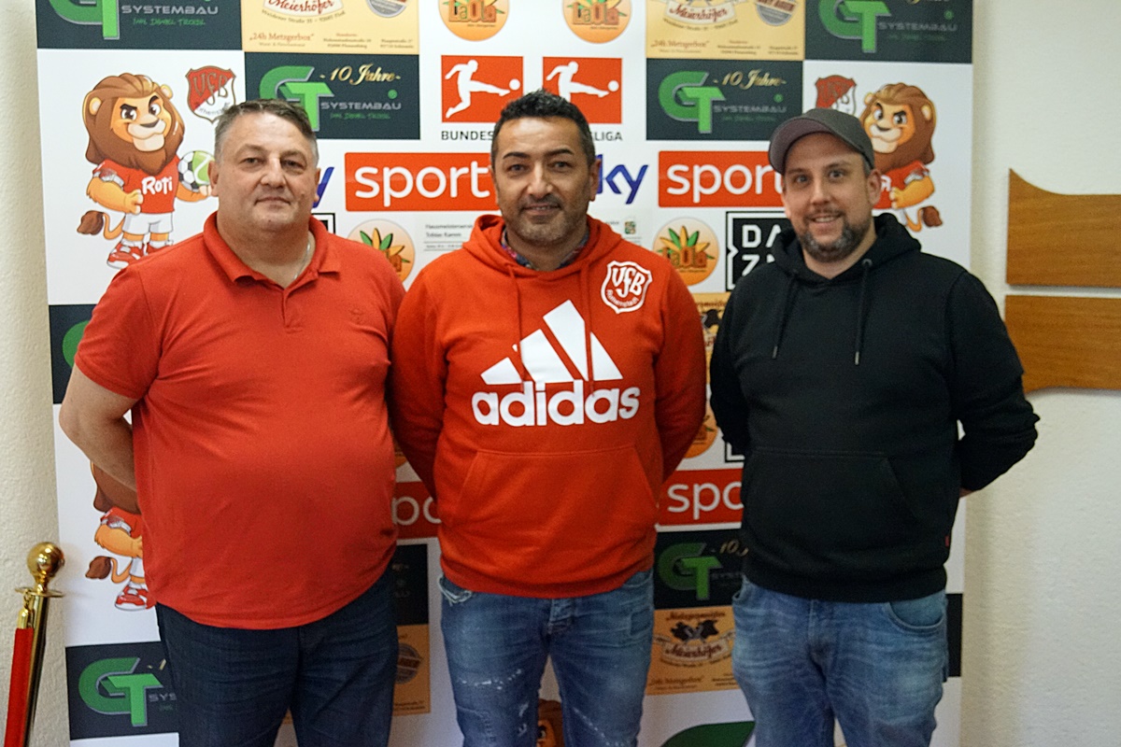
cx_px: 560
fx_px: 1308
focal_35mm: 42
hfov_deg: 46.4
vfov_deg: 31.9
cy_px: 374
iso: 3200
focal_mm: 28
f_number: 4.5
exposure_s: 1/160
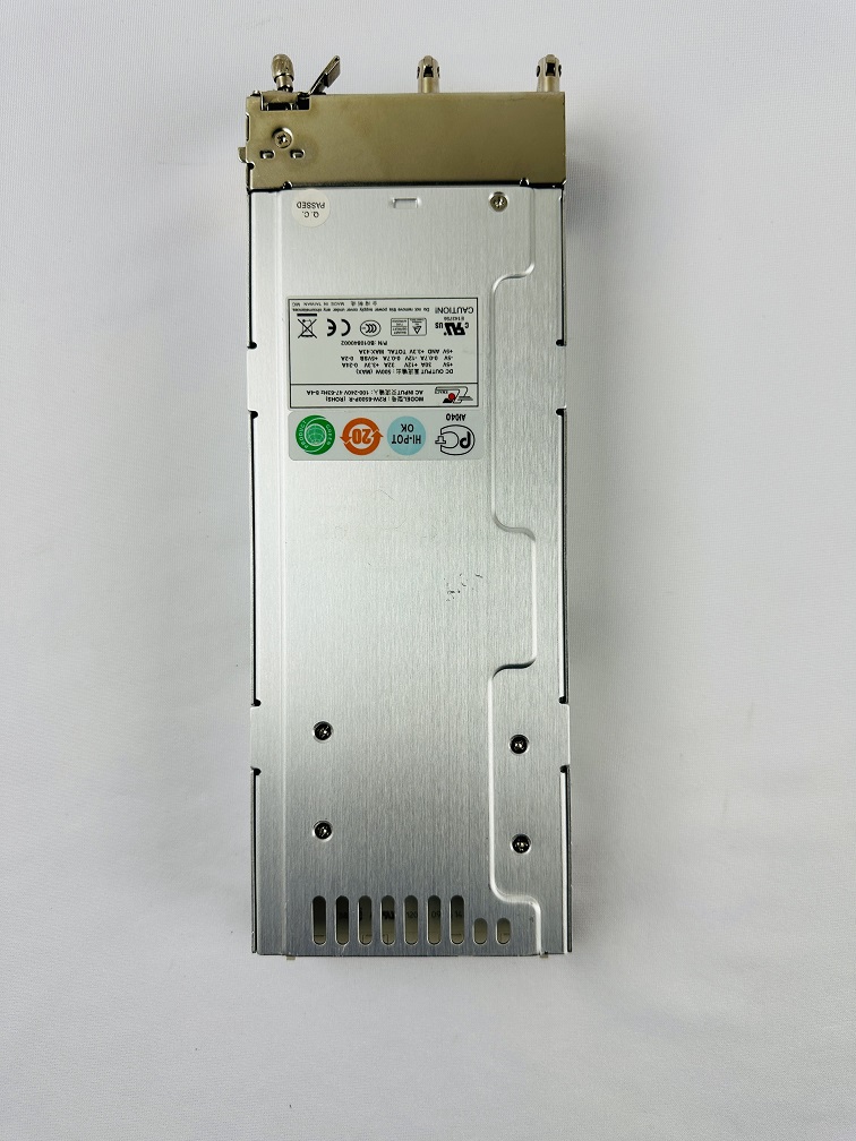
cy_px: 570
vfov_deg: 71.6
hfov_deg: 56.8
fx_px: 791
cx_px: 428
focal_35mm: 24
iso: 64
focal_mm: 6.86
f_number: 1.78
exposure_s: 1/185
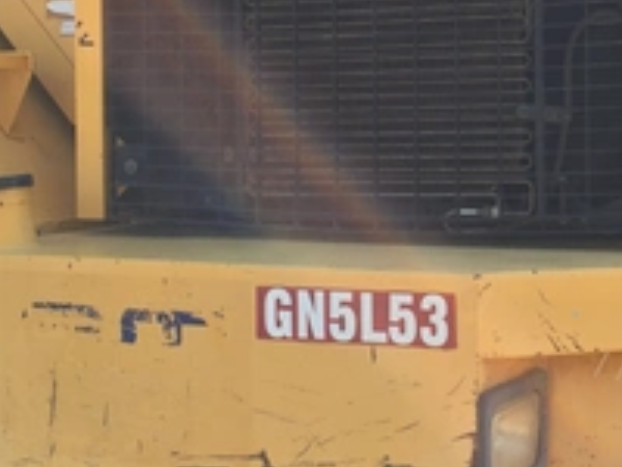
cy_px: 137
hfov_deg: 33.1
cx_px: 386
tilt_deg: +0.3
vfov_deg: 25.0
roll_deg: -1.3
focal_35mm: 58
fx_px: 1042
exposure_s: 1/542
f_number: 2.2
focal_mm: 4.15
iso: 32
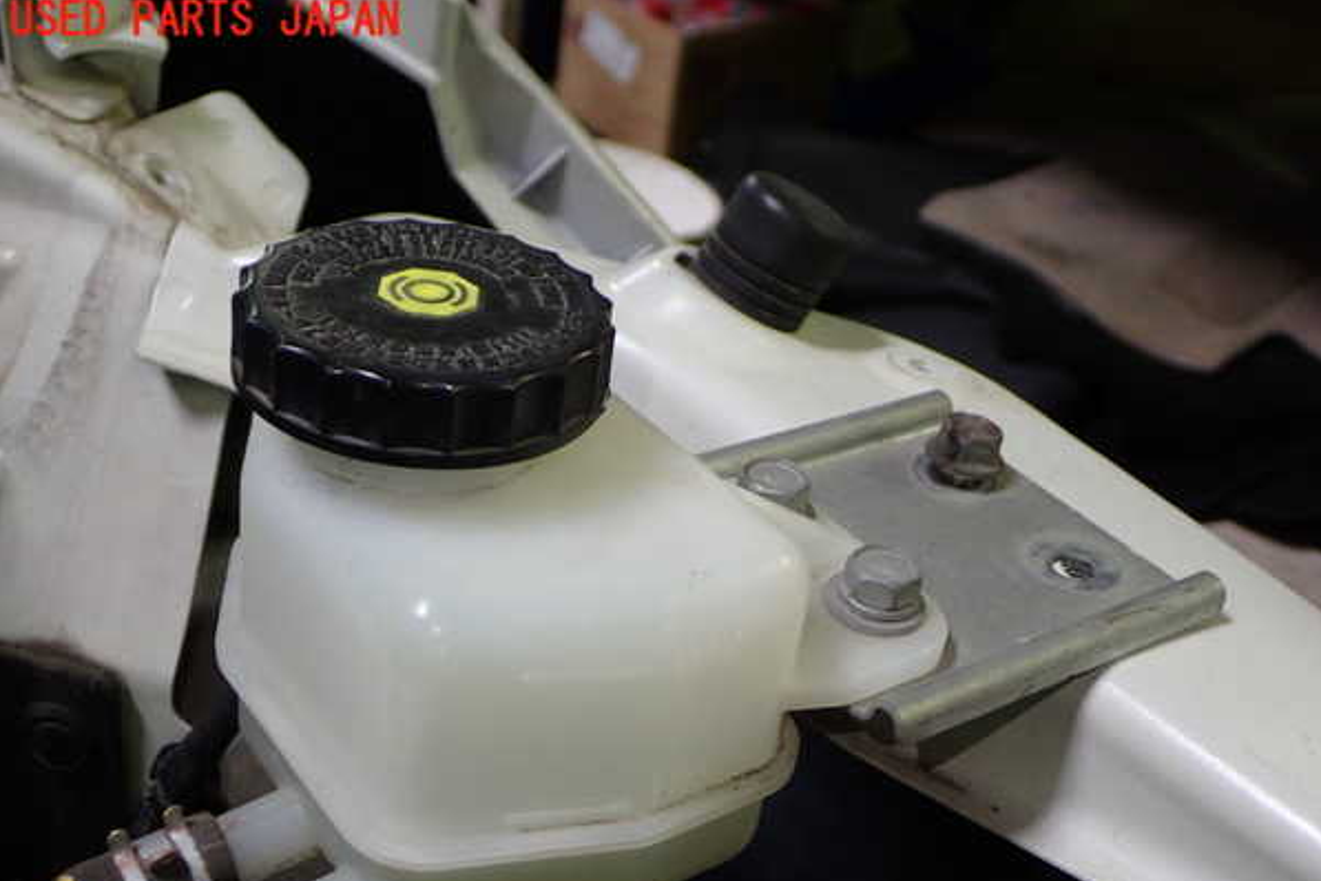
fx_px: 1688
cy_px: 491
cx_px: 662
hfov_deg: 42.7
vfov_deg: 29.2
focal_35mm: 46
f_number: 2.9
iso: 200
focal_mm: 7.84
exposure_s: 1/50
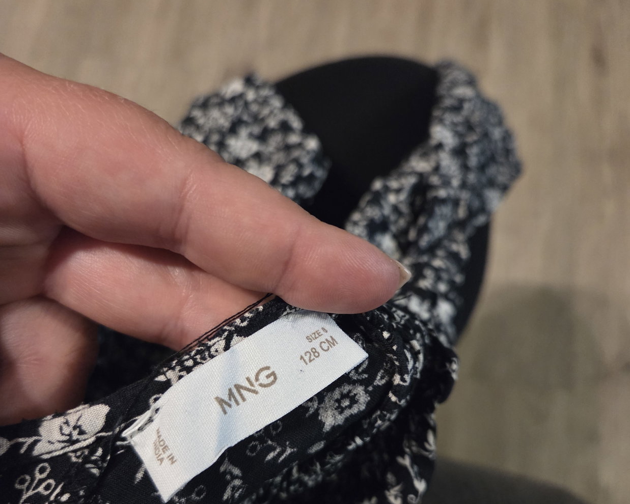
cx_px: 315
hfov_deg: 58.8
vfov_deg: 48.1
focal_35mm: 30
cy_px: 313
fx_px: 559
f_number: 1.8
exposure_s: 1/100
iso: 1600
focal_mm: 5.4
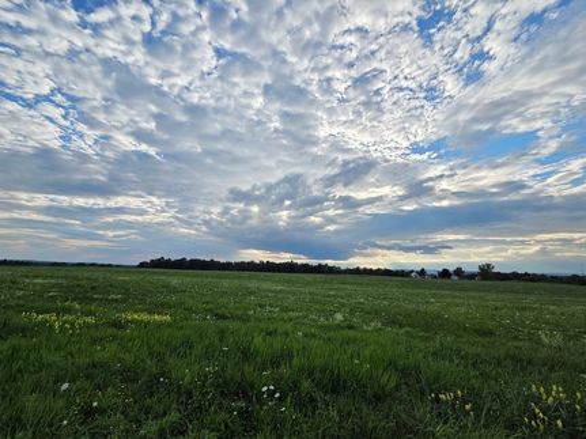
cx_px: 293
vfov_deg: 89.9
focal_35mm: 13
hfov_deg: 106.2
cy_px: 220
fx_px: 220
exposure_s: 1/1686
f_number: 2.2
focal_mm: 2.2
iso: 50
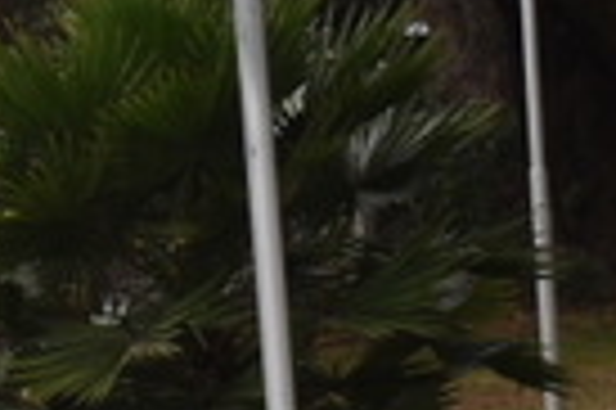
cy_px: 7
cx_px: -589
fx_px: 6358
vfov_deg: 3.7
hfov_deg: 5.4
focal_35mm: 372
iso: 100
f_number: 10
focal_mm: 34
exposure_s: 1/200
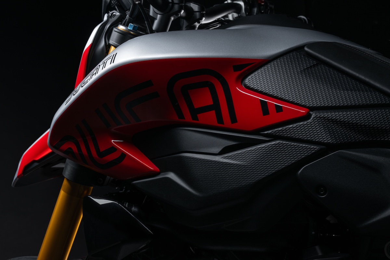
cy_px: 130
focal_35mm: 62
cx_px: 195
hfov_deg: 32.4
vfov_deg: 21.9
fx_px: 672
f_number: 13
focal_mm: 62
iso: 100
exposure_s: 1/125
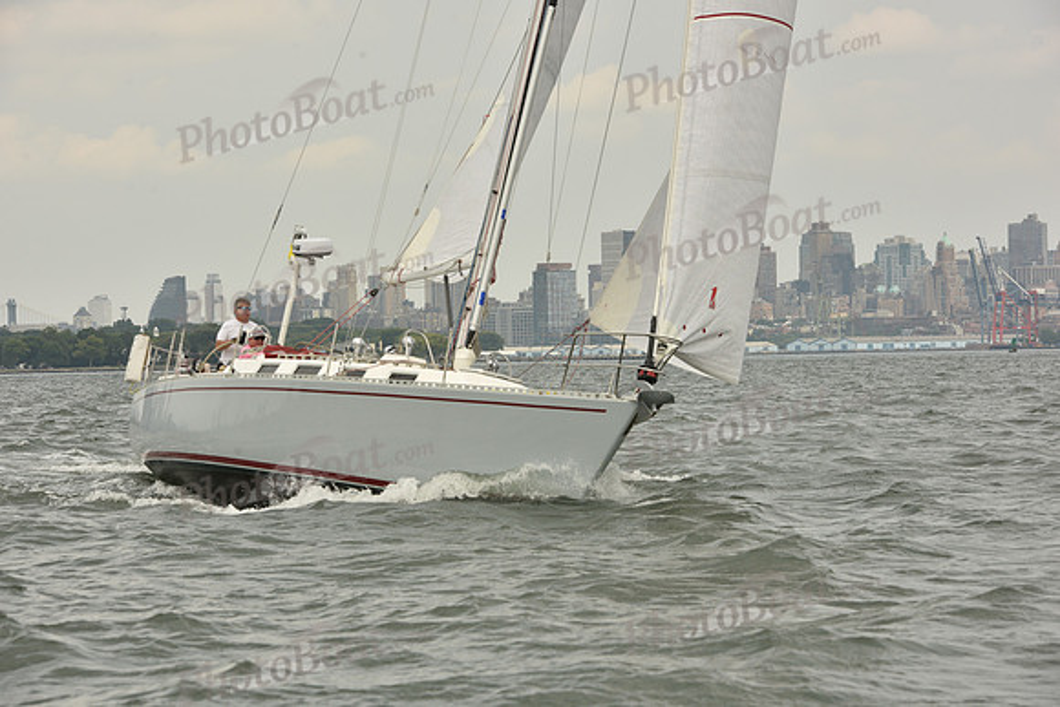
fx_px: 3976
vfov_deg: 10.2
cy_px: 354
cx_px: 530
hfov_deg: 15.2
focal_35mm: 135
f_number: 10
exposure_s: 1/640
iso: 250
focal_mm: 135
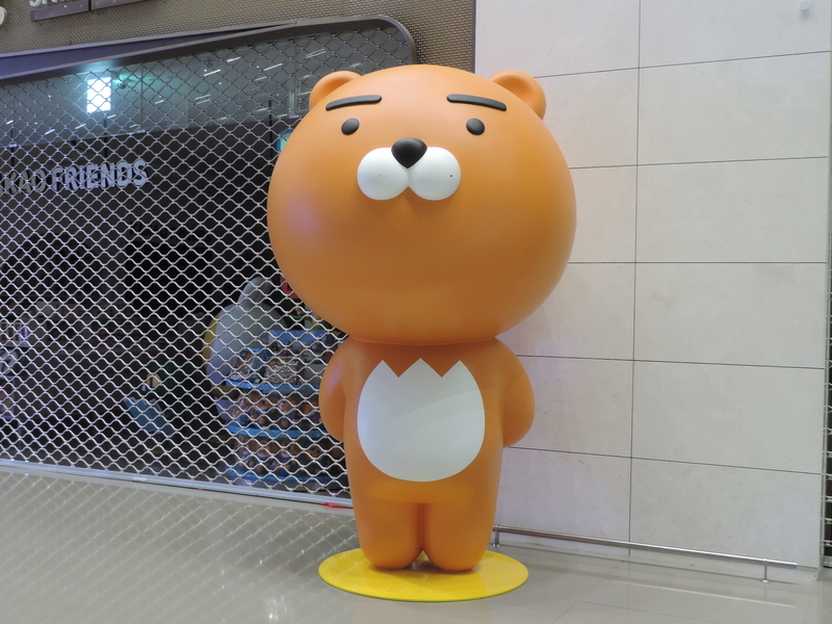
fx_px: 961
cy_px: 312
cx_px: 416
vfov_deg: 36.0
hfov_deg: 46.8
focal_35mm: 40
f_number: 3.3
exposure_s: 1/15
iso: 400
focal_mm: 7.1
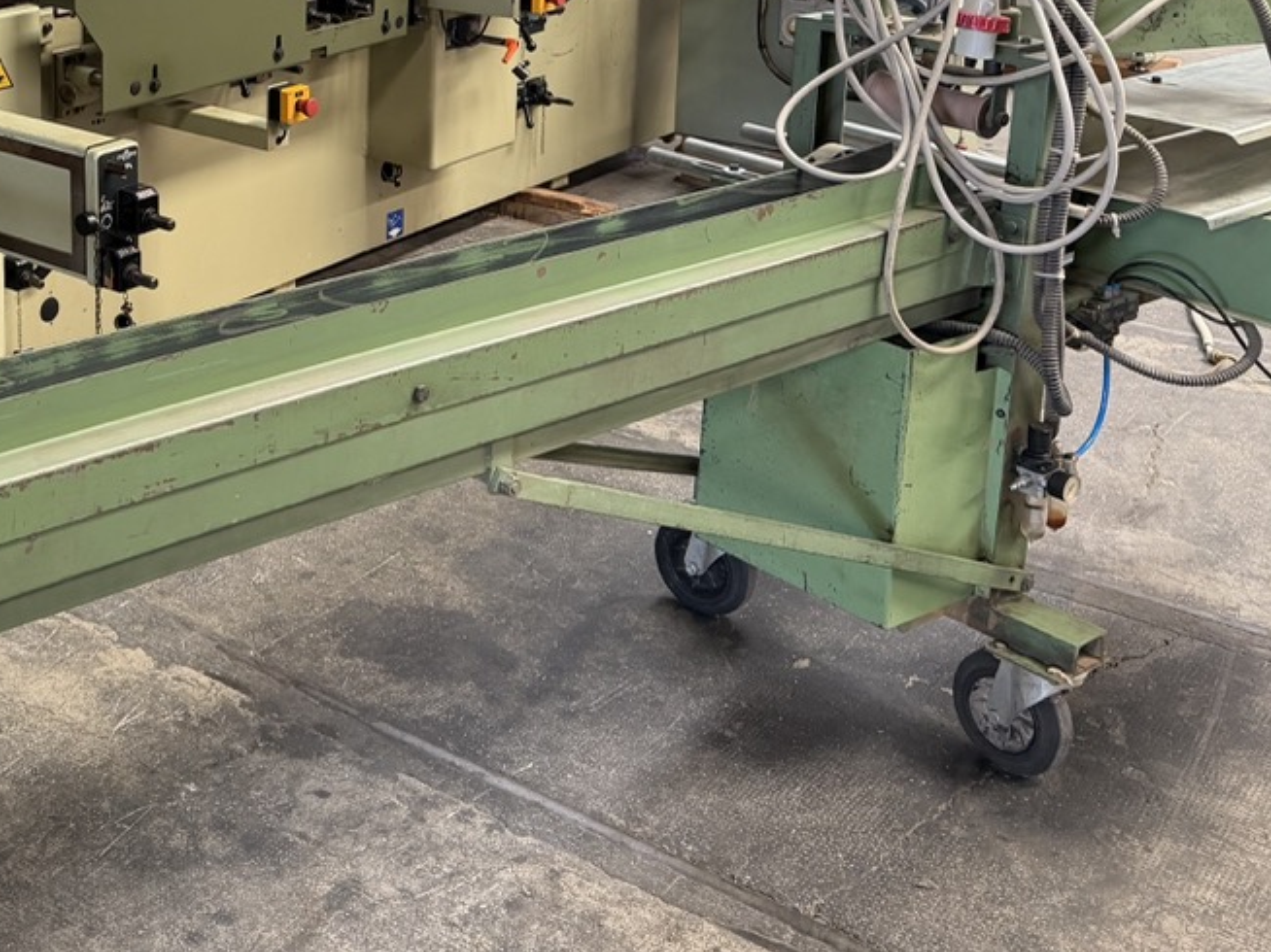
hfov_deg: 37.4
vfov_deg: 29.2
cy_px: 35
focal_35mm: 47
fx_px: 1725
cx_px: 95
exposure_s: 1/60
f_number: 1.78
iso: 250
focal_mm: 6.76
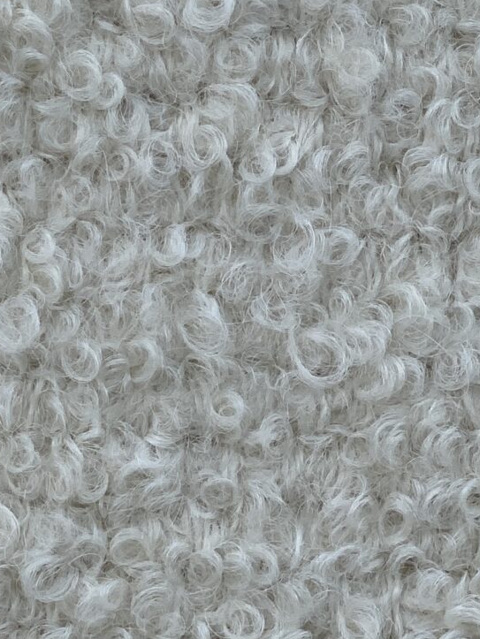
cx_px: -50
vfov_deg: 10.6
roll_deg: +0.2
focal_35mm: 184
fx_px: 3399
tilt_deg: -20.5
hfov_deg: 8.0
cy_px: -3
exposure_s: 1/716
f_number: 2
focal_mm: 6
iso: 20
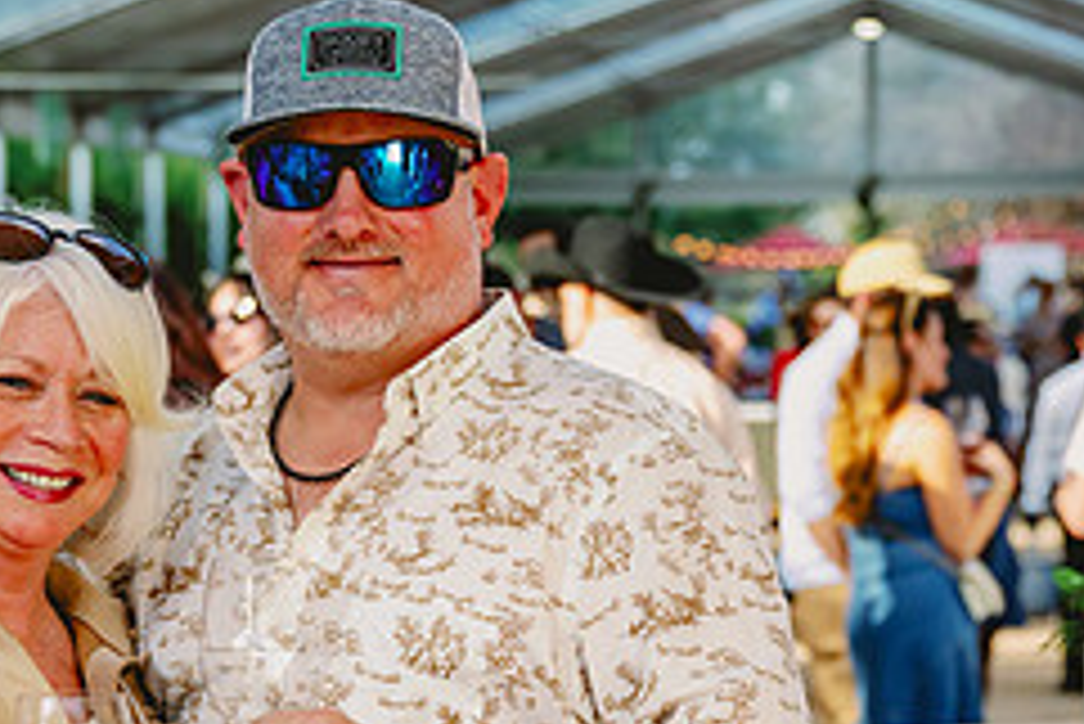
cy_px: 668
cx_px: 283
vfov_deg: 10.9
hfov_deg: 16.3
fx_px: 3766
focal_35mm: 125
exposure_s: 1/1600
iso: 800
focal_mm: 52
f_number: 3.5
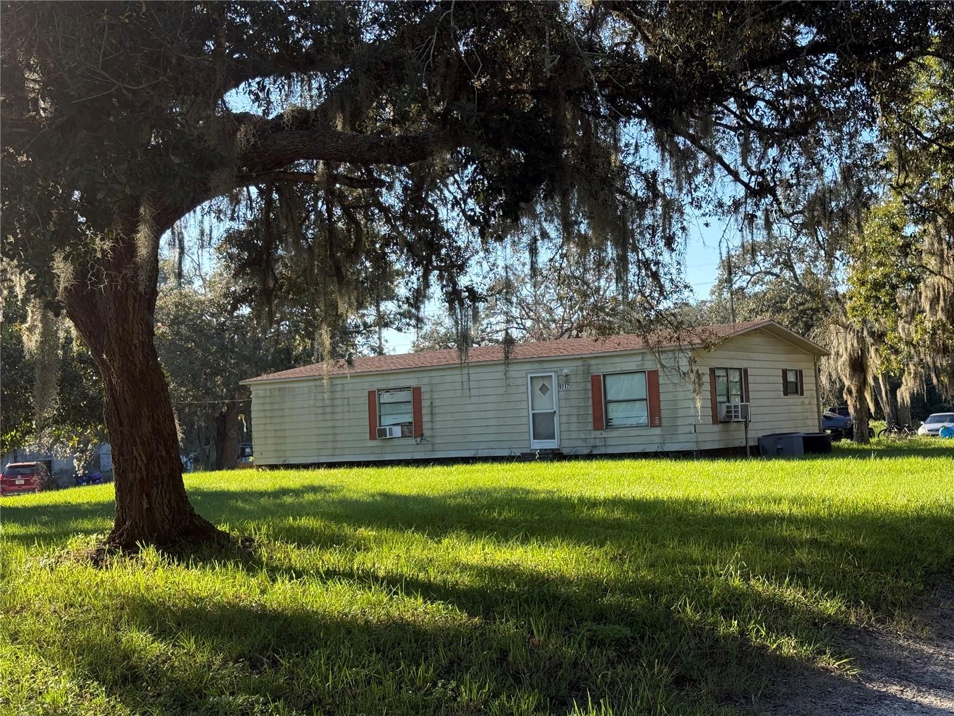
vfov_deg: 30.3
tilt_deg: +3.6
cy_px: 358
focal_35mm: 48
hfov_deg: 39.7
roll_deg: +2.4
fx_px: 1323
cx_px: 477
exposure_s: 1/1456
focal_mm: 6.76
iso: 100
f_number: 1.78
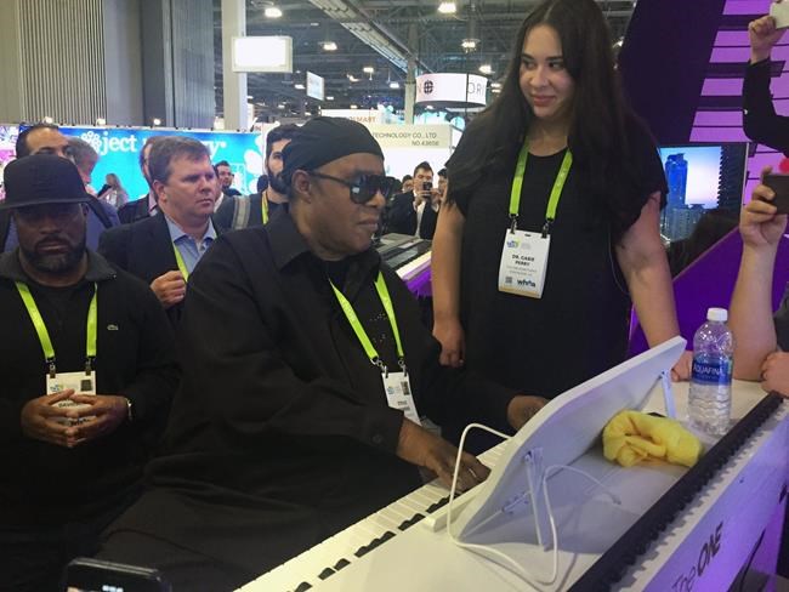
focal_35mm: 29
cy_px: 296
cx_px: 394
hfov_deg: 61.6
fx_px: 661
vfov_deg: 48.3
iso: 250
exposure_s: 1/30
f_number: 2.2
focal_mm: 4.15
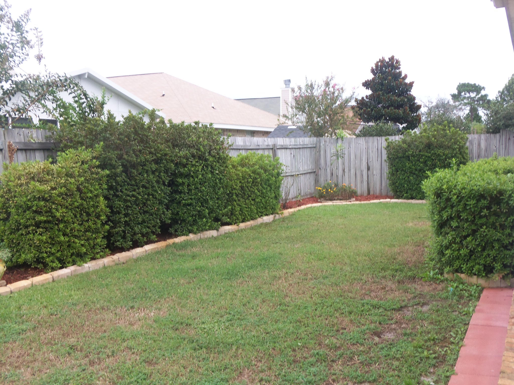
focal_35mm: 37
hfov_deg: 50.1
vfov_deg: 38.7
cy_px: 192
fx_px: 549
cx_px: 257
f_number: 3.6
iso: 100
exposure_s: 1/30
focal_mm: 6.7
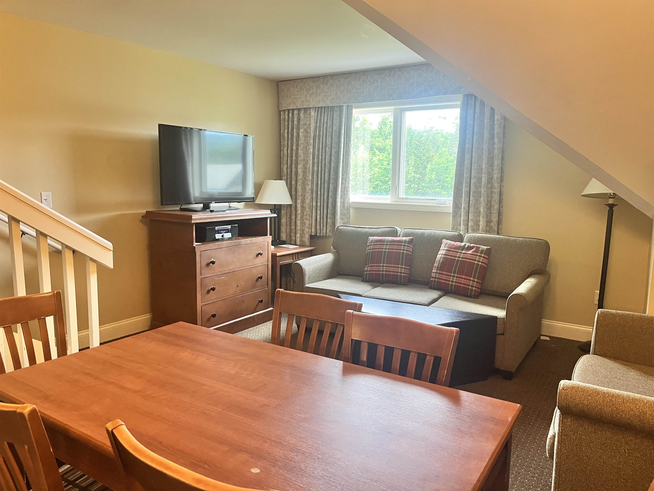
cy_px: 246
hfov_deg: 67.3
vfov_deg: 53.1
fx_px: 491
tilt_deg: -7.9
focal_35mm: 26
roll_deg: -1.1
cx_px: 327
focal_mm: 5.1
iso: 160
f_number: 1.6
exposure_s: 1/60
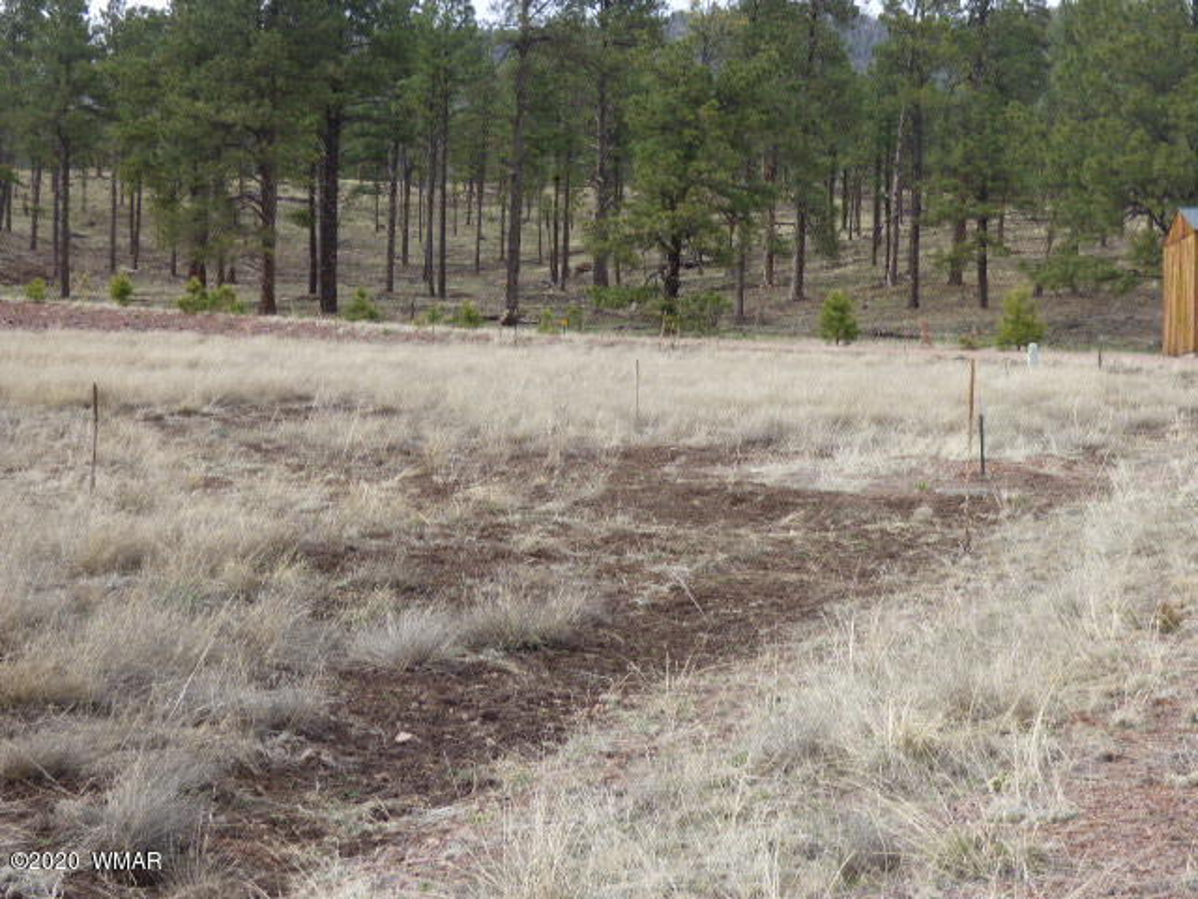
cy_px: 450
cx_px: 599
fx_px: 2596
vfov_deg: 19.6
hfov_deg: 26.0
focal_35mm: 75
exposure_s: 1/320
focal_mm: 12.7
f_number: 4.3
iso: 100
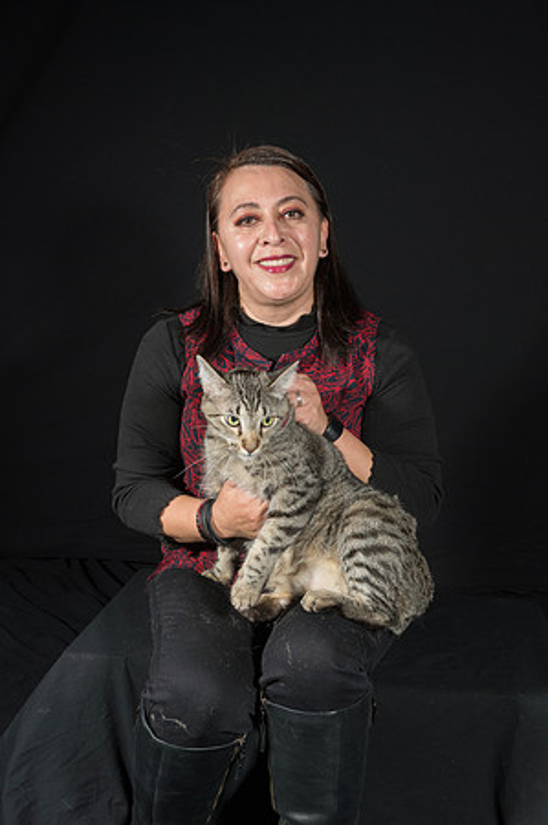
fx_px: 824
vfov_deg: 53.2
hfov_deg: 36.8
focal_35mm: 36
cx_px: 274
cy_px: 412
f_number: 11
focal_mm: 36
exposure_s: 1/250
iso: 160
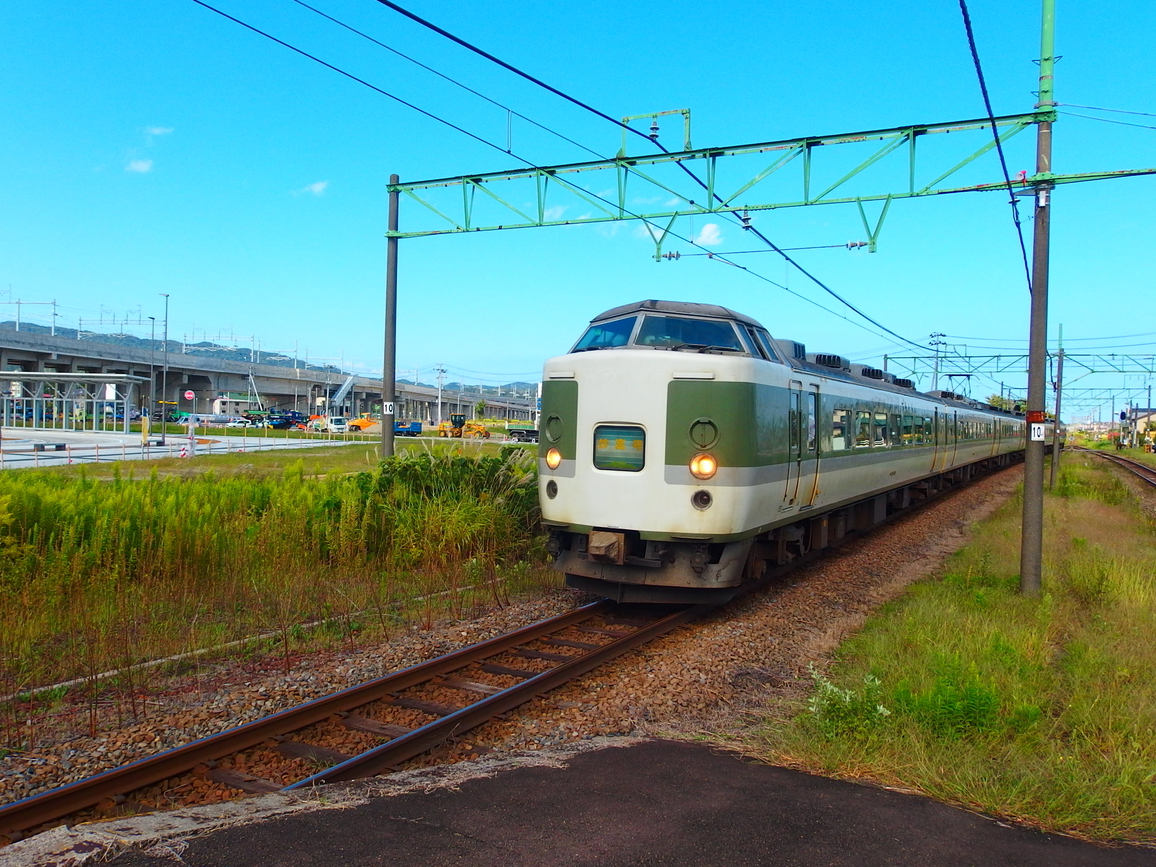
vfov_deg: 51.3
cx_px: 583
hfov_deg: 65.3
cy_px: 421
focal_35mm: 27
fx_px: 902
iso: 100
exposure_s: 1/800
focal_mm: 4.7
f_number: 4
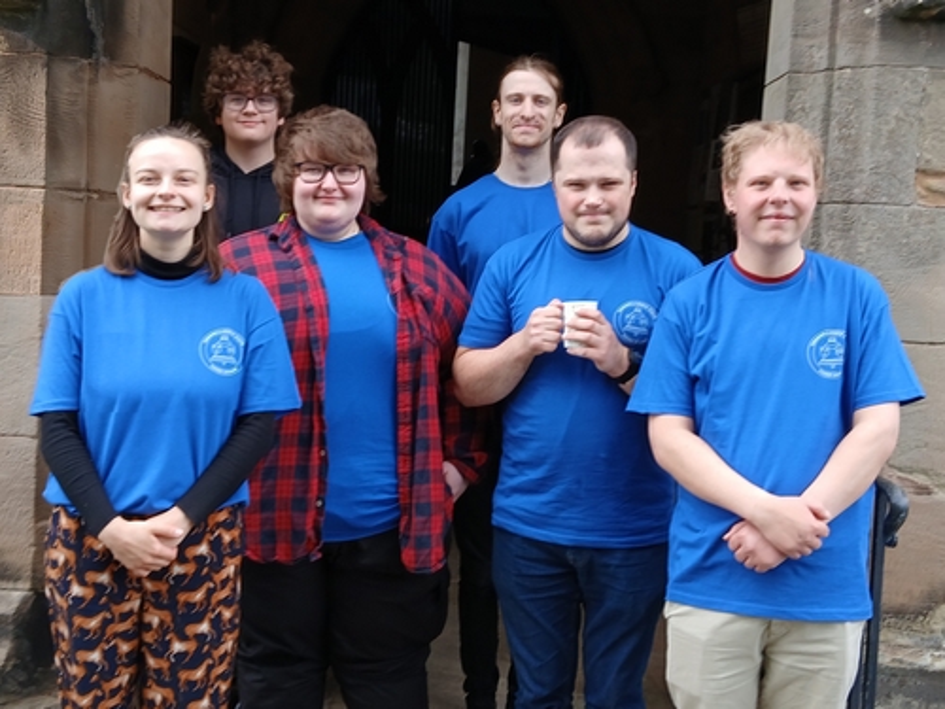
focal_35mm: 26
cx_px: 472
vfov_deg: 53.1
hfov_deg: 67.3
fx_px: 710
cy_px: 354
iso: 32
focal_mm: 3.98
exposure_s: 1/100
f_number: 1.8
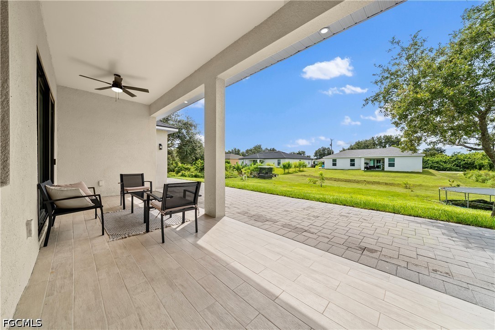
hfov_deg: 112.6
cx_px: 248
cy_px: 165
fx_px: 165
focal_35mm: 12
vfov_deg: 90.0
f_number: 9
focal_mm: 12
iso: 200
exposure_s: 1/160
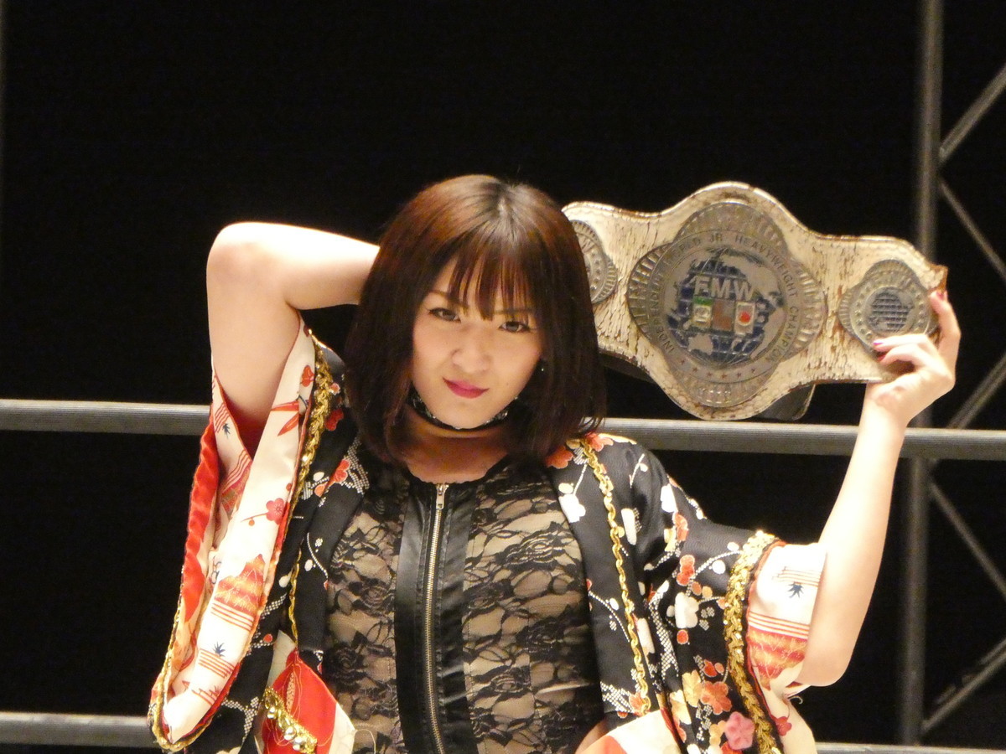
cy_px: 377
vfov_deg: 2.5
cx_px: 503
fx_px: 17437
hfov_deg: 3.3
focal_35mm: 600
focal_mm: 107.5
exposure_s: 1/200
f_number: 6.1
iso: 3200
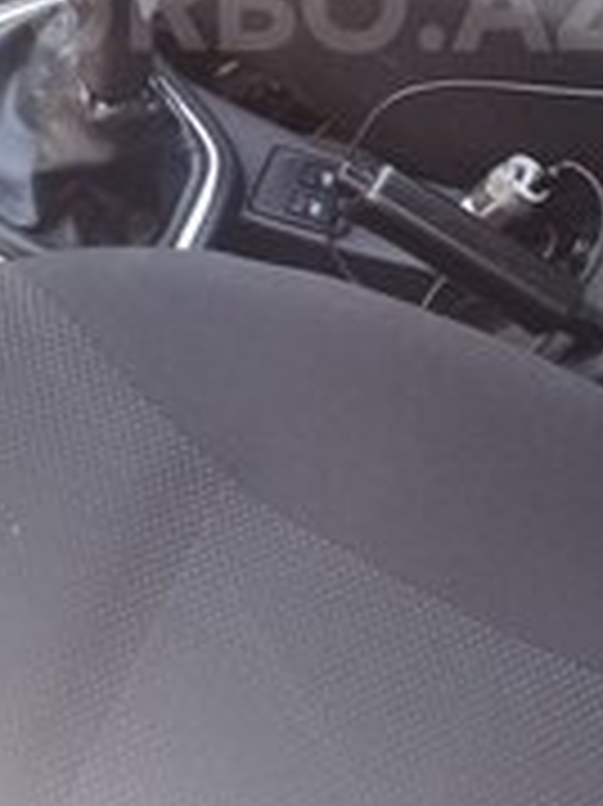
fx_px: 2000
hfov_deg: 17.1
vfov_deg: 21.9
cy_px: 0
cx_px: 288
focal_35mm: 86
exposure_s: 1/33
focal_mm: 3.3
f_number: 2.2
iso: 100
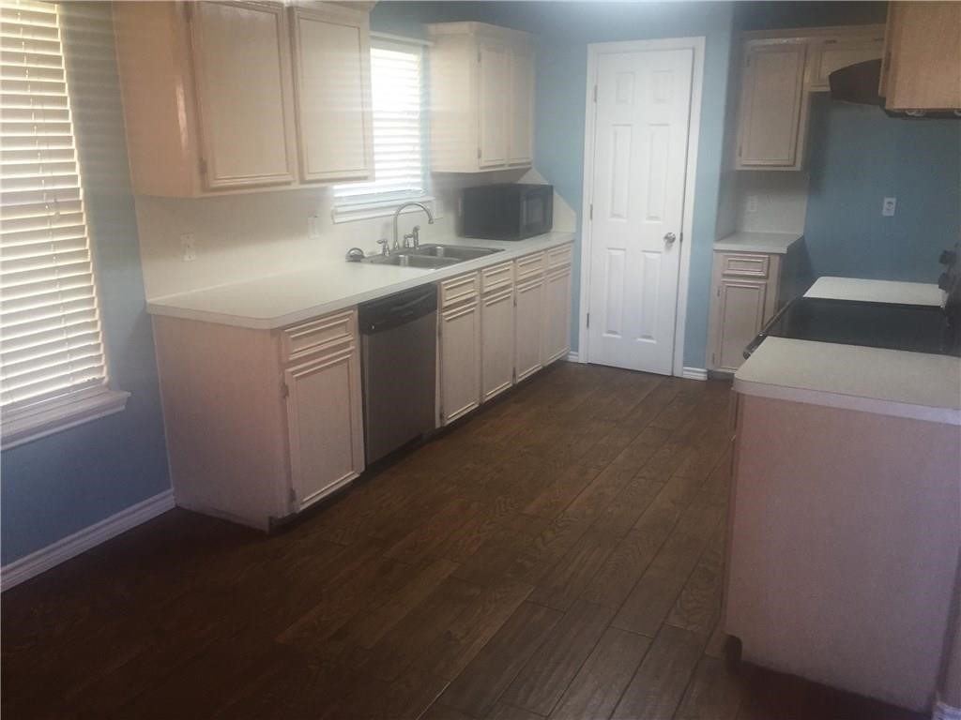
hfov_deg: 61.7
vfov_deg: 48.2
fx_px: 805
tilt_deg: -17.3
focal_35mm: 29
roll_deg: -0.6
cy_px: 360
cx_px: 480
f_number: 2.2
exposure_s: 1/30
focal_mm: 4.15
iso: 125
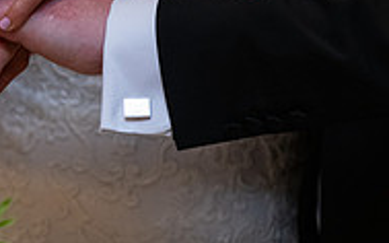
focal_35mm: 194
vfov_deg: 6.8
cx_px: 16
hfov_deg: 10.7
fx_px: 2056
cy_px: 90
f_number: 3.5
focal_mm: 62
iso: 1000
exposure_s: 1/160
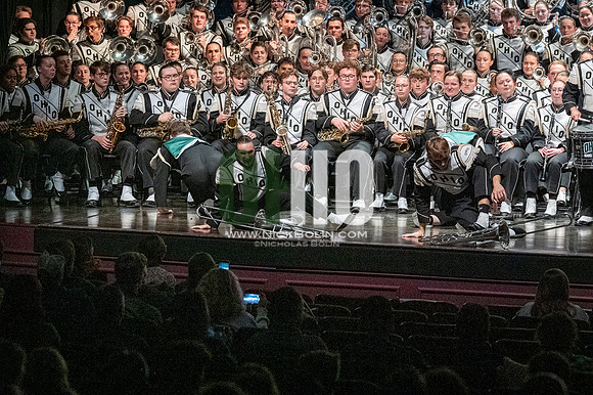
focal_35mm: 187
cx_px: 296
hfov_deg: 11.0
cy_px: 198
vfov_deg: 7.3
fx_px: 3078
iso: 4000
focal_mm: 125
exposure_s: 1/500
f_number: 4
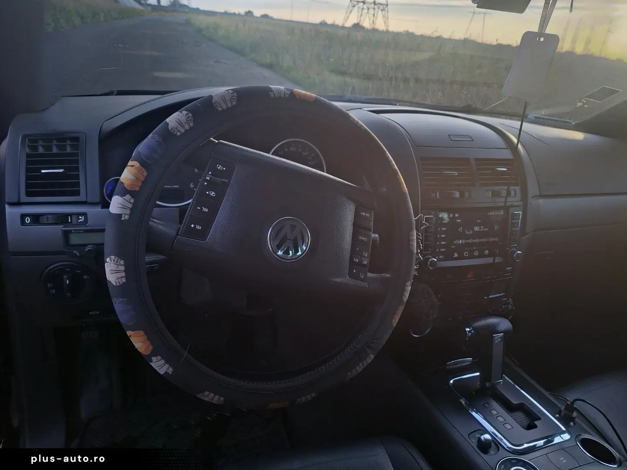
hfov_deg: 73.9
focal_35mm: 23
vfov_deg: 58.9
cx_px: 314
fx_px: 417
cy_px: 235
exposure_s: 1/100
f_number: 1.8
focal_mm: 5.54
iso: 40
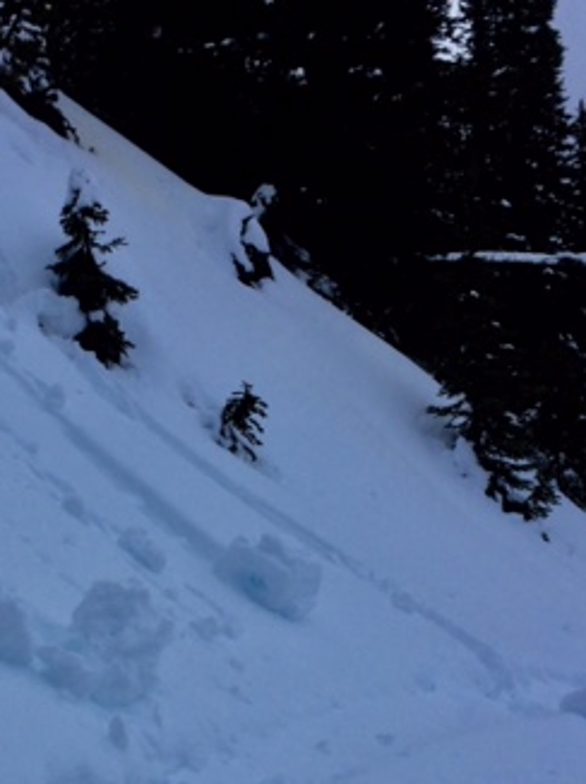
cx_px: 156
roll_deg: +0.0
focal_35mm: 57
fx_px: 1288
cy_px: 611
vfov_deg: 33.0
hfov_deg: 25.4
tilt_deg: +3.7
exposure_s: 1/733
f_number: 2.2
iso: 32
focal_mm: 4.15
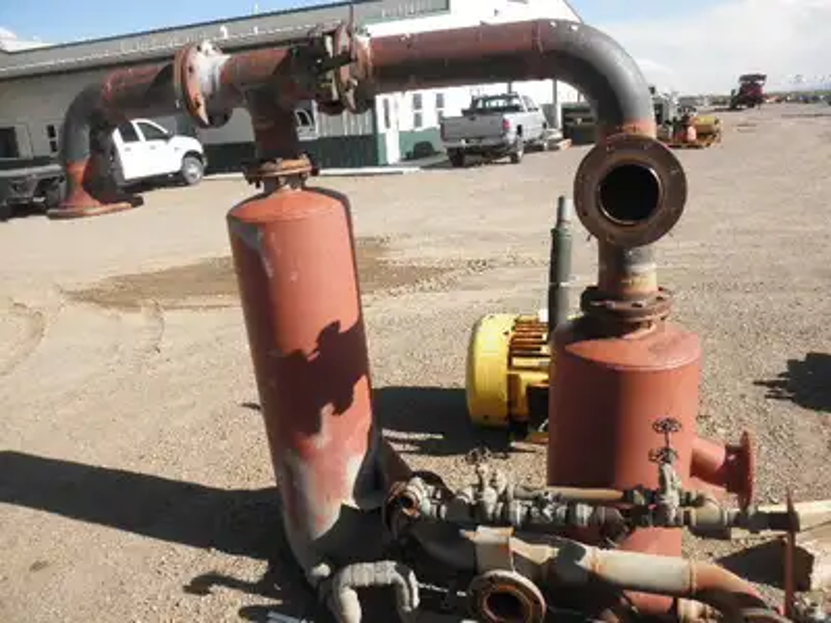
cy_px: 312
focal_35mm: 28
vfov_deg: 49.7
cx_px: 416
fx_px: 672
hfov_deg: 63.4
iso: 64
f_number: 8.5
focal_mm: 5
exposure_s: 1/100
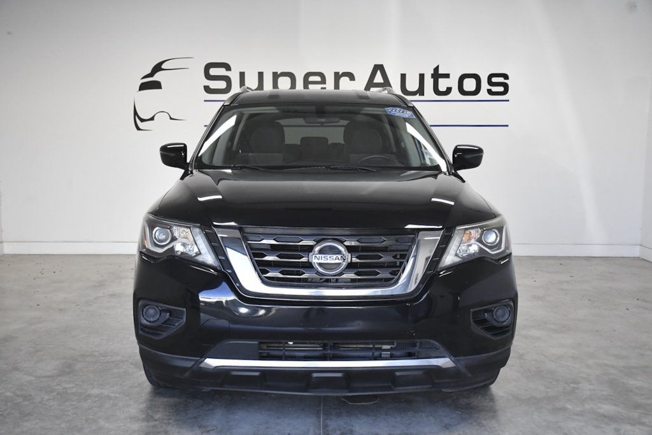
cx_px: 326
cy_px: 218
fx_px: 706
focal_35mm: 39
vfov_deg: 34.2
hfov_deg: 49.5
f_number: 3.8
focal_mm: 26
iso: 2500
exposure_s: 1/1600
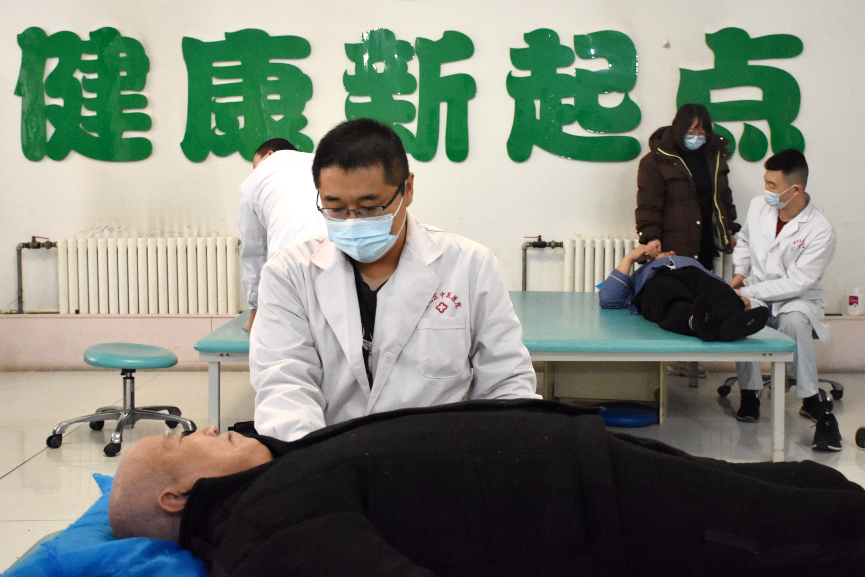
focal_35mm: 45
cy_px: 288
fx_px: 1081
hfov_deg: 43.6
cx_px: 432
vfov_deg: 29.9
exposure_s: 1/80
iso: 2000
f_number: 4
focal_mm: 30
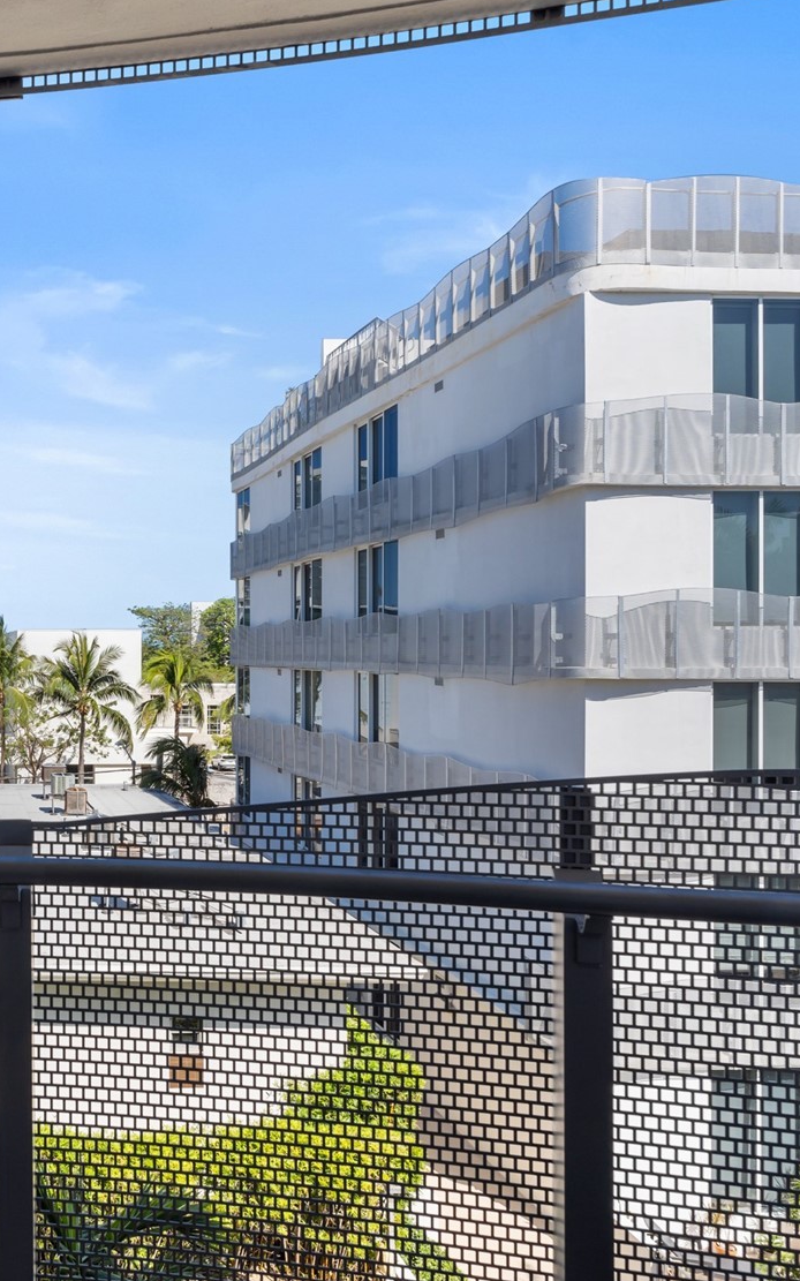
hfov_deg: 38.0
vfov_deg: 65.0
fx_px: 1004
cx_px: -24
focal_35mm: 29
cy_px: 643
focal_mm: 18.5
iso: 250
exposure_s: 1/320
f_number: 9
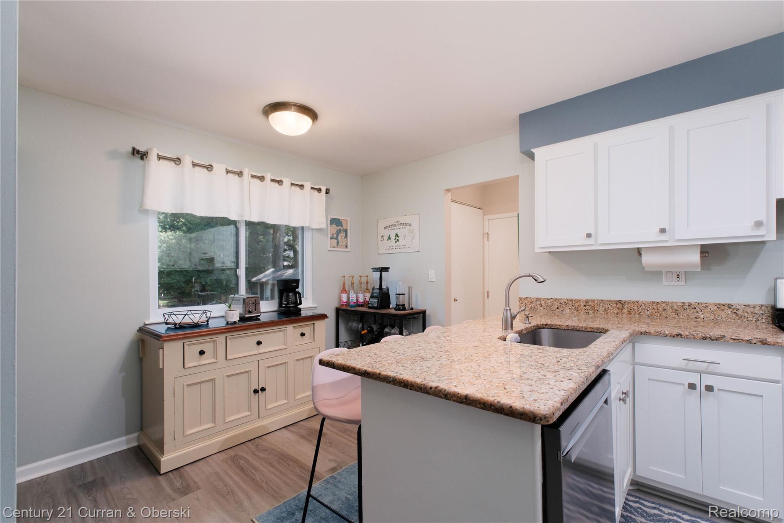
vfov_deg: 73.7
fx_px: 348
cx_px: 392
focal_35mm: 16
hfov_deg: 96.7
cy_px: 262
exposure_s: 1/250
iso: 800
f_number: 8
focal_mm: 10.4
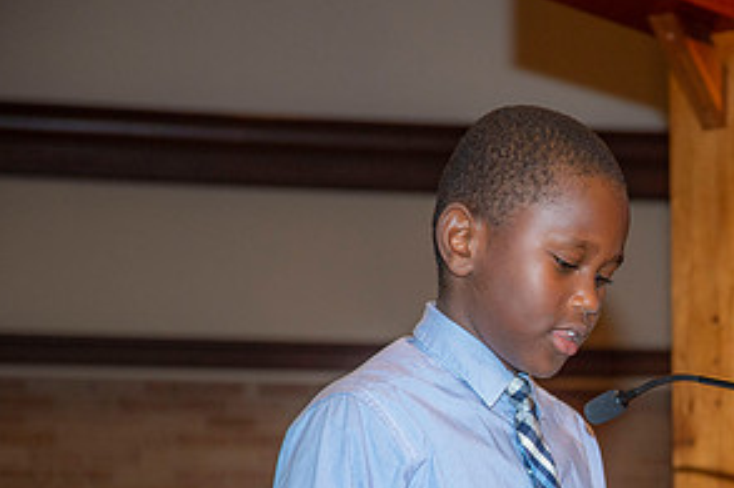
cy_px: 453
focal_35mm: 168
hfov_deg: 12.1
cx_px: 679
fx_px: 3423
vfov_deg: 8.1
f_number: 5.6
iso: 1600
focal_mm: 85
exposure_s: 1/200
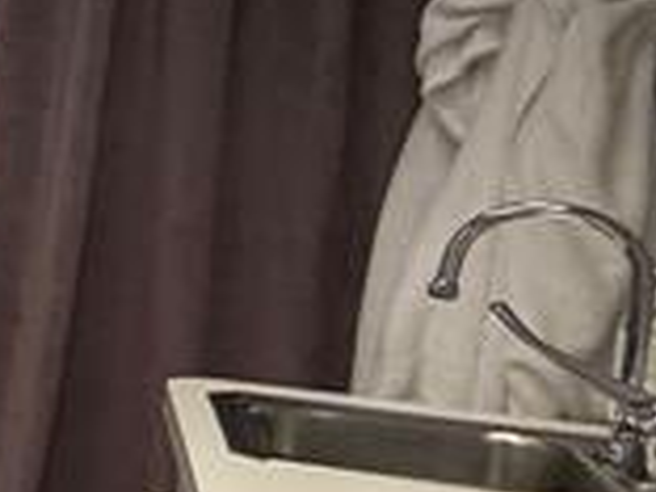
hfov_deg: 10.9
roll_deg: -0.3
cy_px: 109
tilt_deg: -5.5
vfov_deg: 16.0
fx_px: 1743
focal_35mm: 92
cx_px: -1405
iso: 160
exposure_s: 1/61
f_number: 2.2
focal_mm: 2.22
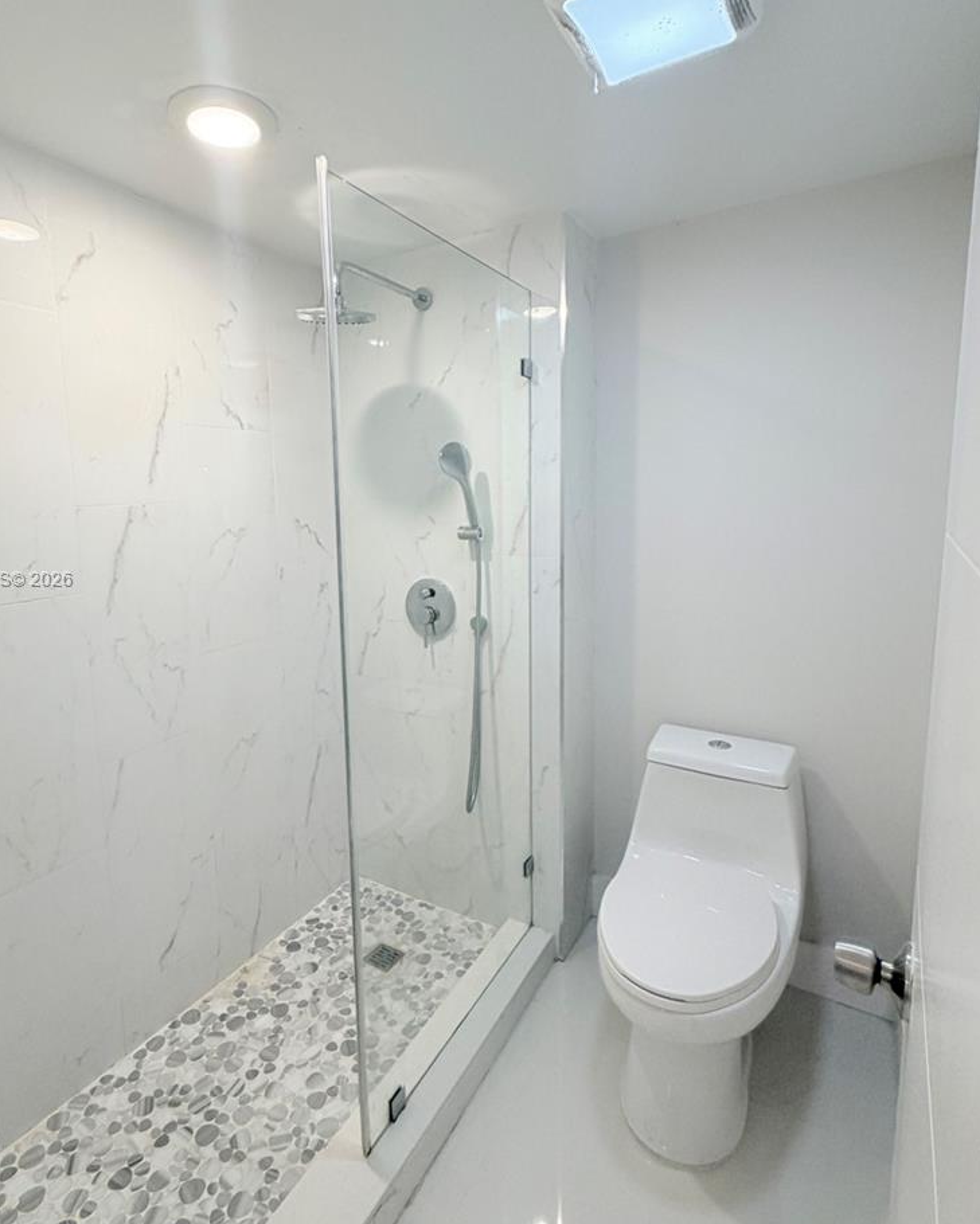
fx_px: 652
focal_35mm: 18
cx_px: 427
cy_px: 580
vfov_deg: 86.3
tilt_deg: -7.1
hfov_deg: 73.5
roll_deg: +2.0
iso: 160
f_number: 2.2
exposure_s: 1/120
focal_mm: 2.22
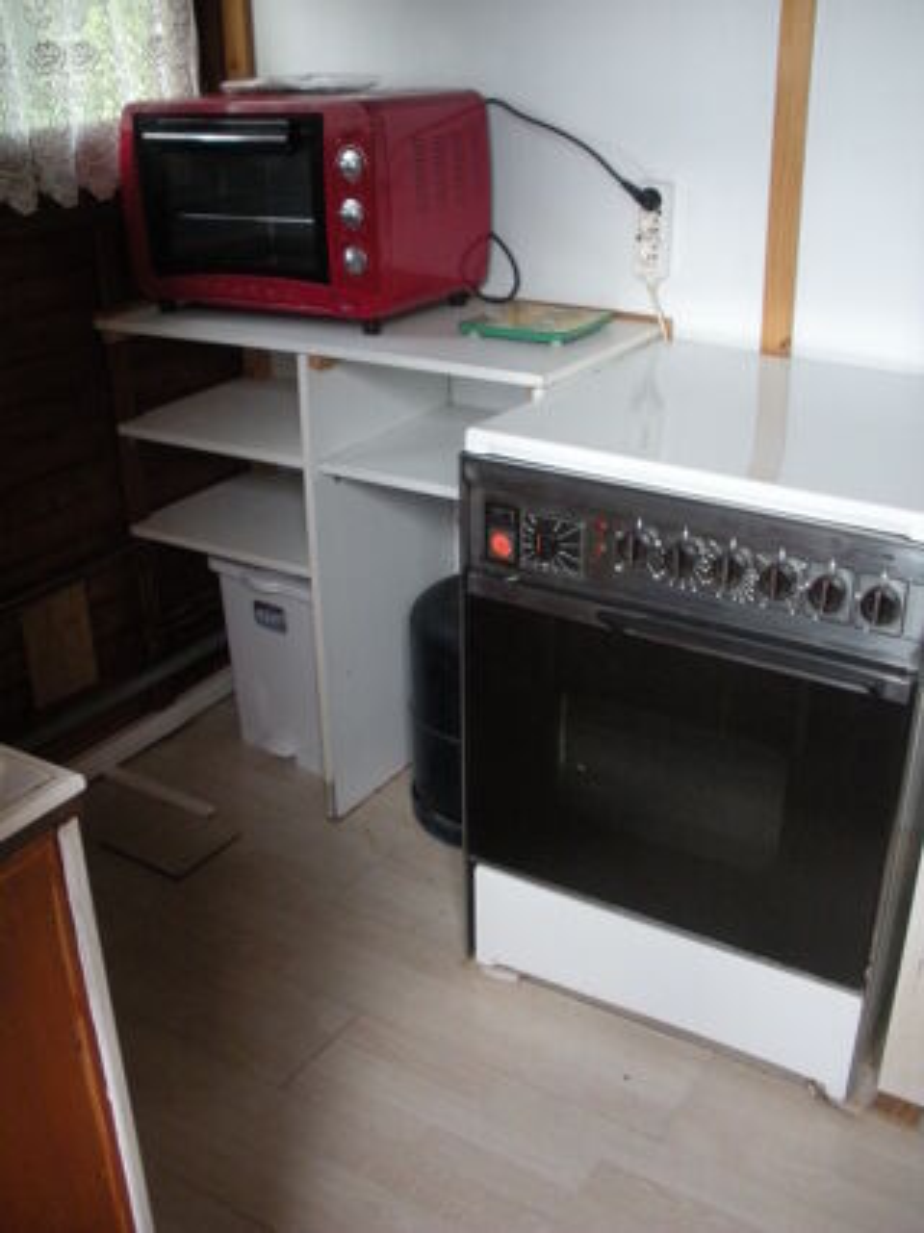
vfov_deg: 52.6
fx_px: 1246
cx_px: 462
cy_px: 616
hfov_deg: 40.7
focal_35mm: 35
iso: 400
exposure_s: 1/46.4
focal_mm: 6.3
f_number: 3.5
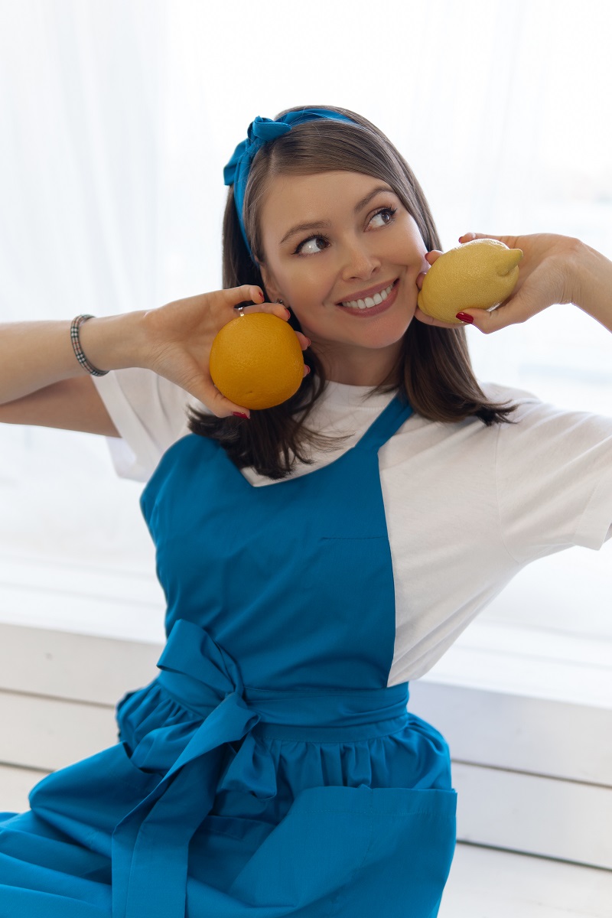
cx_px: 306
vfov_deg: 43.6
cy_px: 459
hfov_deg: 29.9
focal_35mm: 45
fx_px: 1147
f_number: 1.4
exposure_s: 1/160
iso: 100
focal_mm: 30
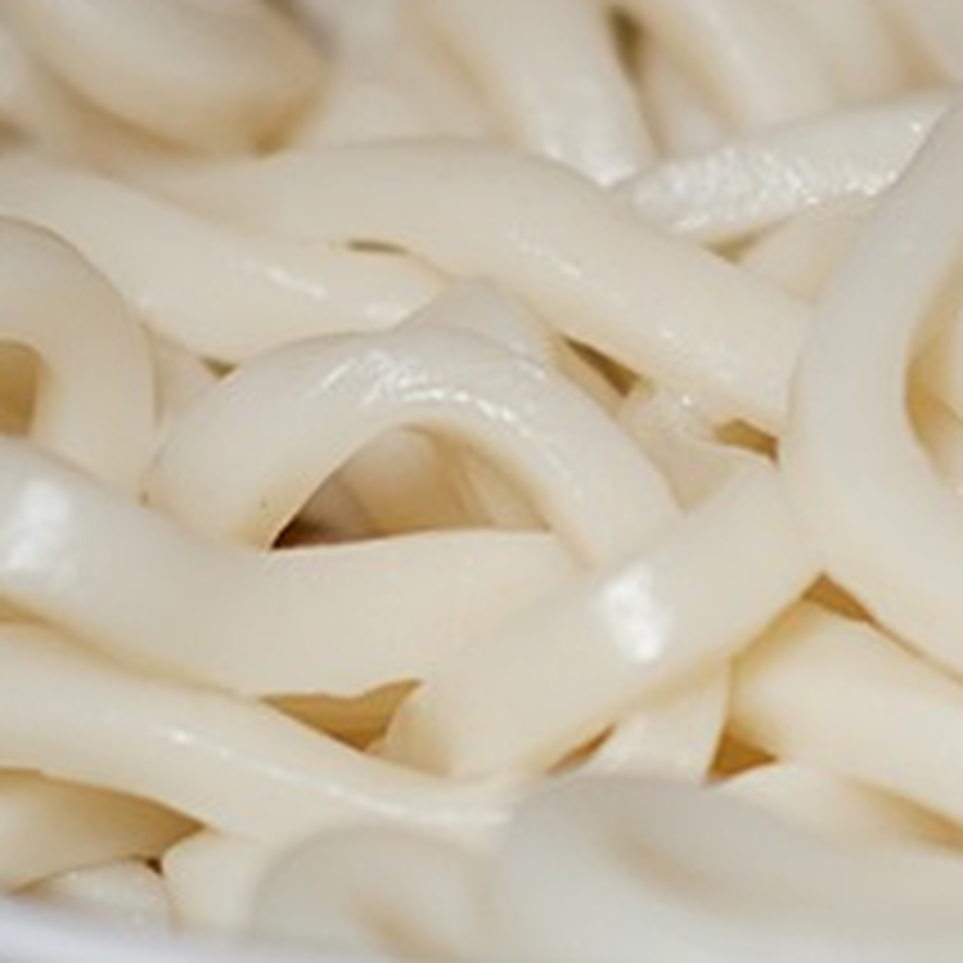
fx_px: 6515
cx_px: 706
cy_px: 326
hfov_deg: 8.4
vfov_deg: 8.4
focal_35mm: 207
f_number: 1.8
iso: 200
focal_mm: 25
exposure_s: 1/160
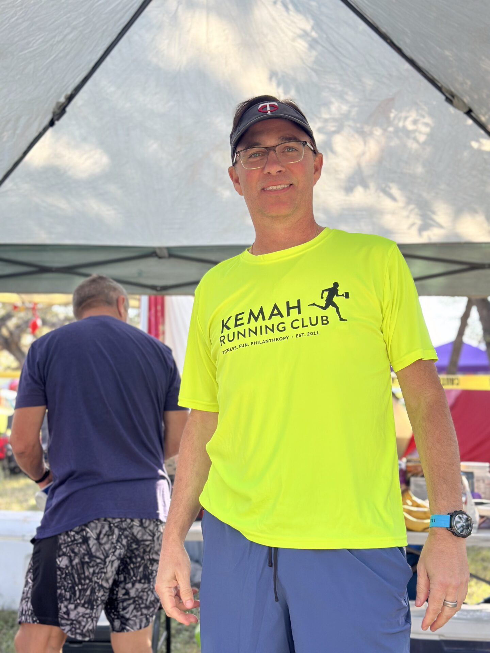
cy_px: 326
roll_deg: -0.8
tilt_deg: +8.9
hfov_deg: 30.3
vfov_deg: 39.7
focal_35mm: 48
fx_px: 906
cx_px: 245
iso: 80
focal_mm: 6.86
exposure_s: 1/347
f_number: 1.78
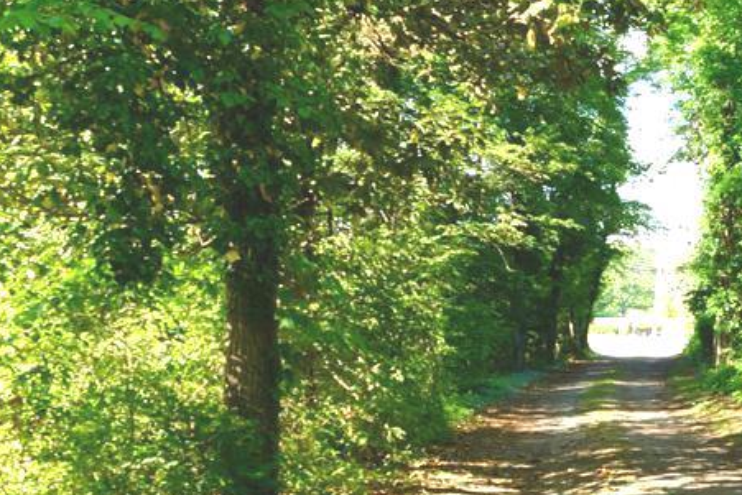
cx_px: 668
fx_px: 1216
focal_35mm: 59
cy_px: 325
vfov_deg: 22.9
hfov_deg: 32.3
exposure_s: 1/60
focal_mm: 13
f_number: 4
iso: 100
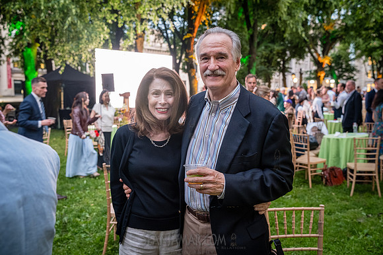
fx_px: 372
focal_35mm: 35
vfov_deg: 37.8
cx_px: 192
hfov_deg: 54.5
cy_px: 128
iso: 6400
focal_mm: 35
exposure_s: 1/40
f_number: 4
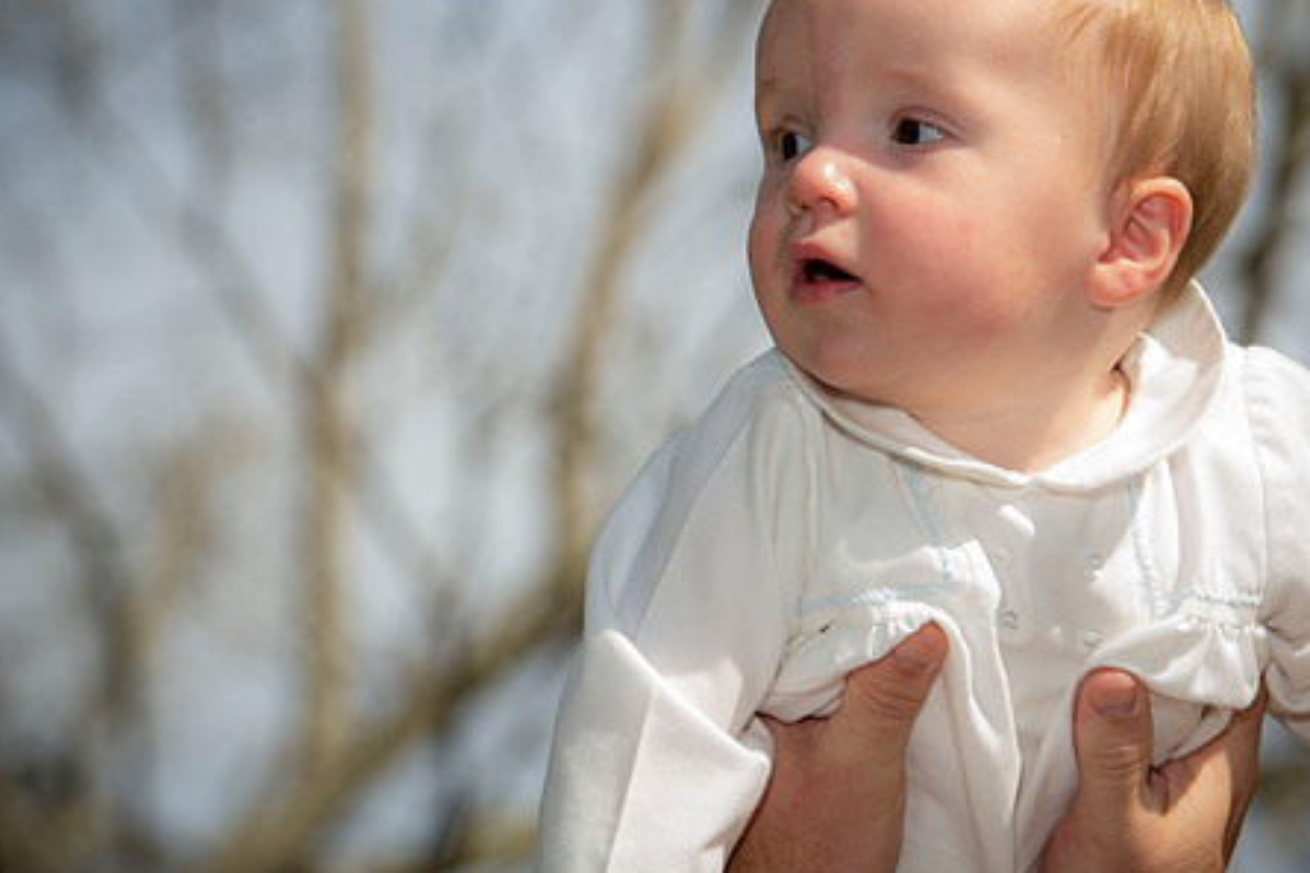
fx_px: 6620
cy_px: 373
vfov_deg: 7.5
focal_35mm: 182
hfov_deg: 11.3
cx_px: 714
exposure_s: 1/250
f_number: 6.3
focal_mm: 140
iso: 50
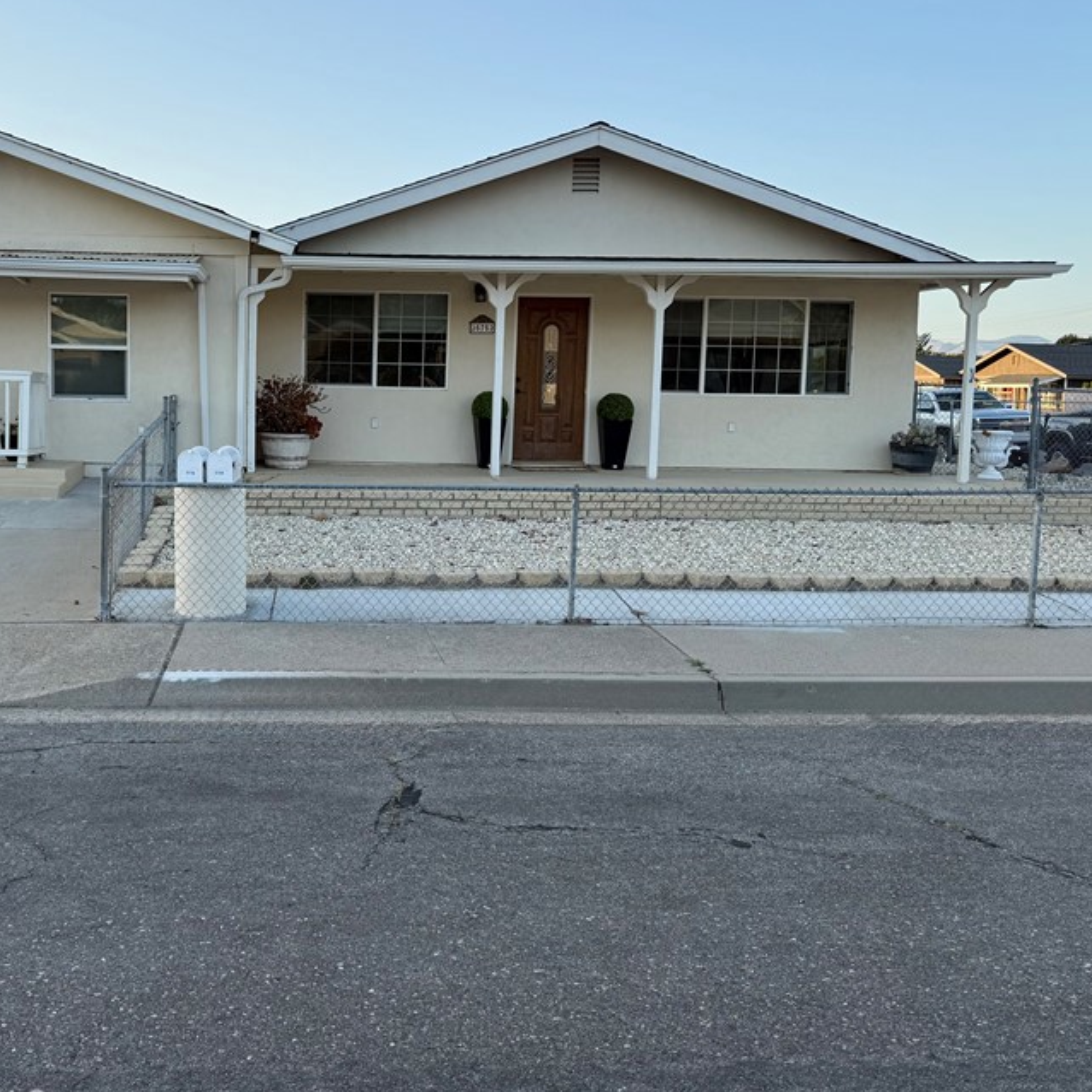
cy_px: 473
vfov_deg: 48.3
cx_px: 299
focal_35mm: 34
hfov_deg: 47.0
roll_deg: -1.5
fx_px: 1213
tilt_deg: -3.3
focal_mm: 6.76
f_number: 1.78
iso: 80
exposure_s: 1/1174
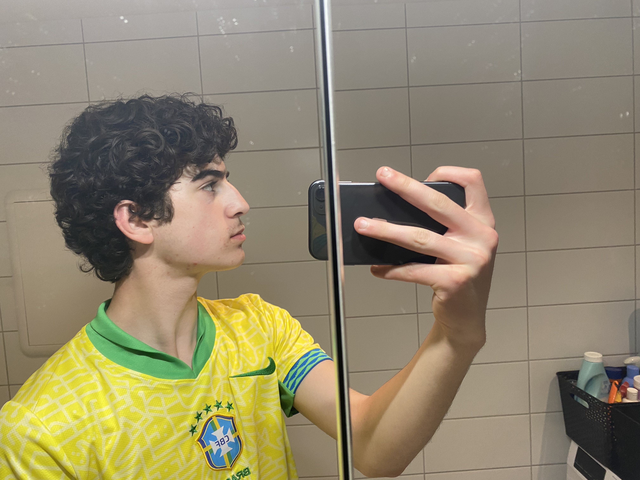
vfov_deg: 53.1
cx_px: 320
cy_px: 240
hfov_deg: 67.3
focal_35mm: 26
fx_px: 481
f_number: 1.8
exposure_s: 1/50
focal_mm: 4.25
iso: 125
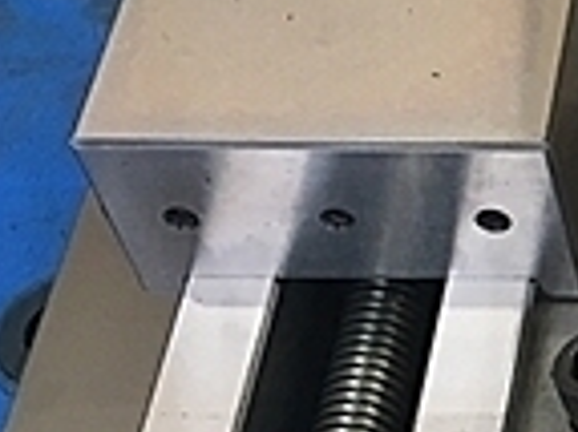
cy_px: 347
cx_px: 1120
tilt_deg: -53.5
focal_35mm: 130
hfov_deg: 13.3
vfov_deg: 11.3
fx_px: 2169
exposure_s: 1/30
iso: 32
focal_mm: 4.15
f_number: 2.2
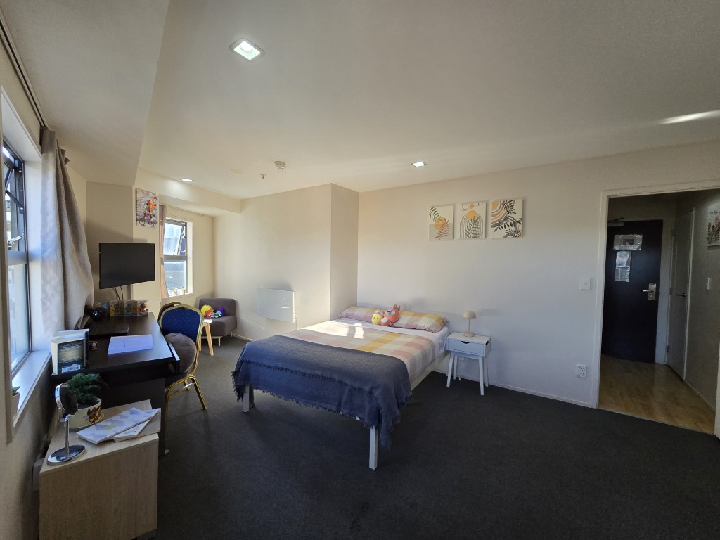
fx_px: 270
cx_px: 360
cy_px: 270
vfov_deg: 89.9
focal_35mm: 13
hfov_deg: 106.2
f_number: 2.2
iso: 250
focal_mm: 2.2
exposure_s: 1/359
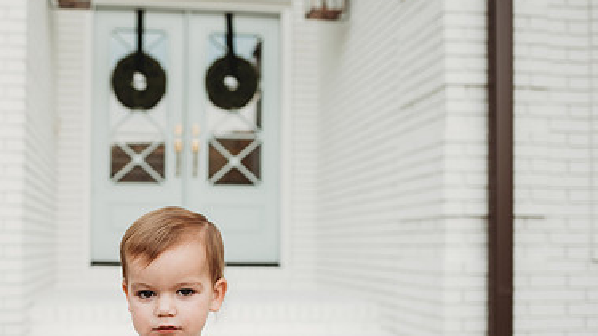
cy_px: 247
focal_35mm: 39
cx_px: 192
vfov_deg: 30.0
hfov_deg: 50.5
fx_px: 618
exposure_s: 1/160
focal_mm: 24
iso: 100
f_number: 2.5
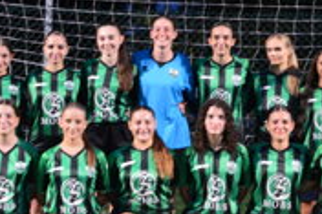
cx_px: 185
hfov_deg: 15.9
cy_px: 69
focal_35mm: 129
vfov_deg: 10.6
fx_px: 1153
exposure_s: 1/15
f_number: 4.2
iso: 800
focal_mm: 32
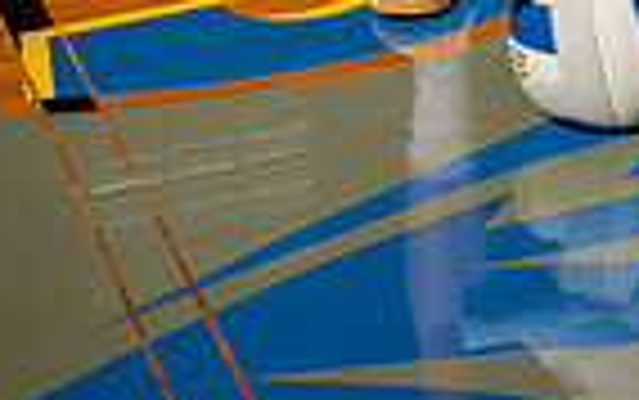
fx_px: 2248
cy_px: -571
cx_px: 657
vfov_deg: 9.1
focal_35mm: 129
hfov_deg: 15.8
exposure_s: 1/250
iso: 200
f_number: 5.6
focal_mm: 40
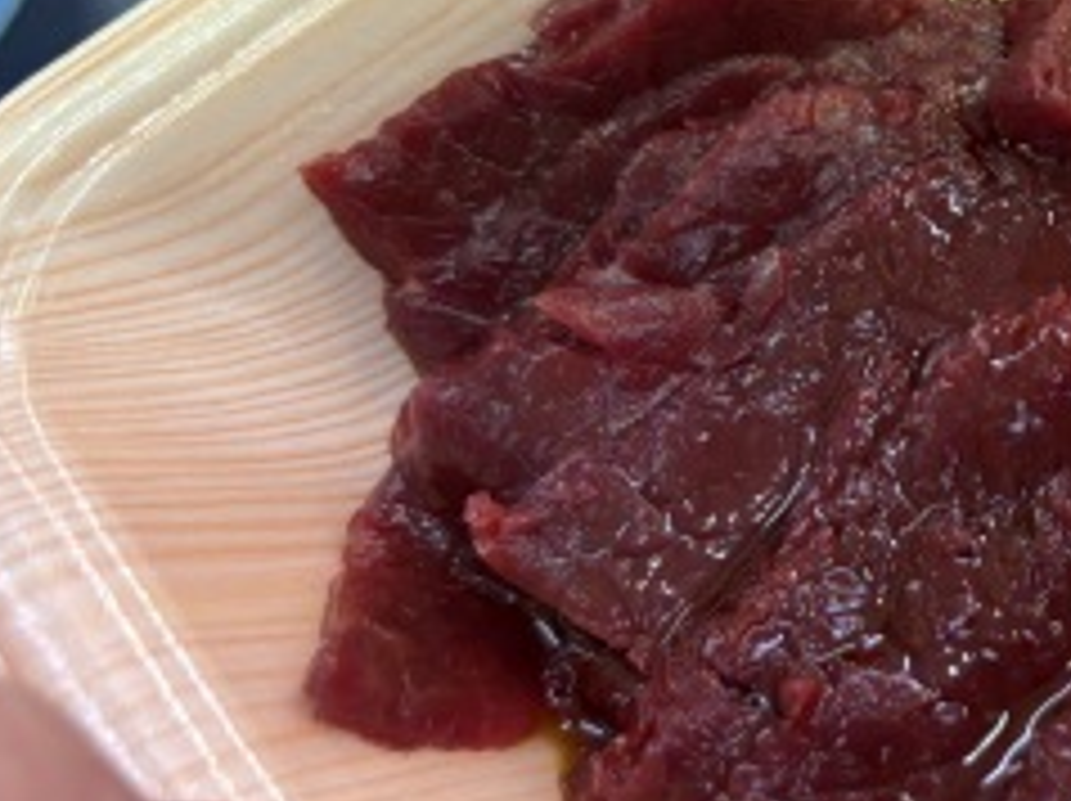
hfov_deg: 24.9
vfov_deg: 20.8
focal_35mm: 70
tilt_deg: -47.3
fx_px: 2164
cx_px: 1310
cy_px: 207
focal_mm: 5.96
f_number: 1.6
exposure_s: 1/100
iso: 100
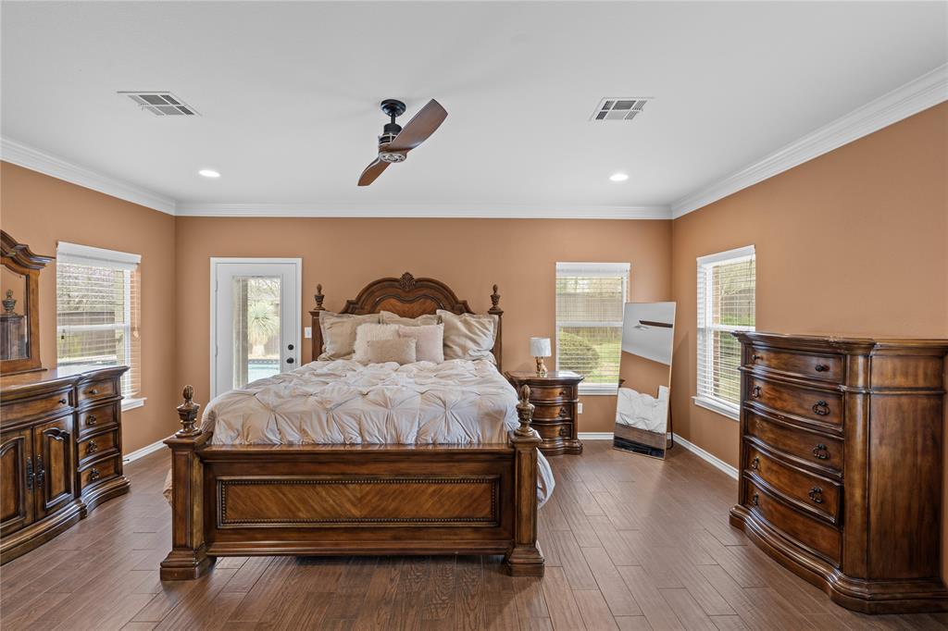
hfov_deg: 96.8
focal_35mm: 16
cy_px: 316
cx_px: 474
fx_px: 421
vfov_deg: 73.7
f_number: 9
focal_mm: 16
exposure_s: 1.6
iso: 250
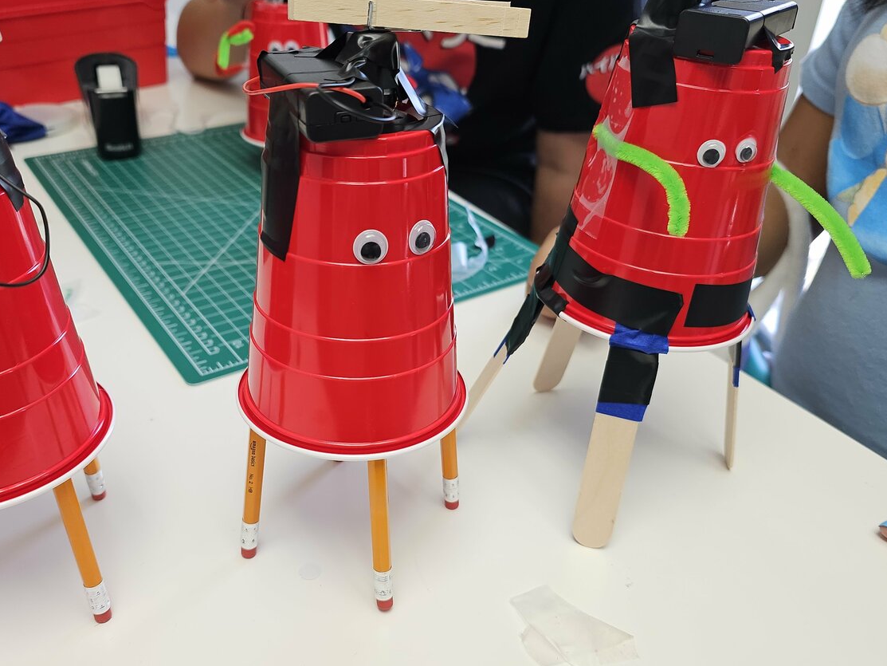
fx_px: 794
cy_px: 344
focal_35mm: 31
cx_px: 394
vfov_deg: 45.4
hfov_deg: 58.2
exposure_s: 1/120
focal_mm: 6.3
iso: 50
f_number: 1.7
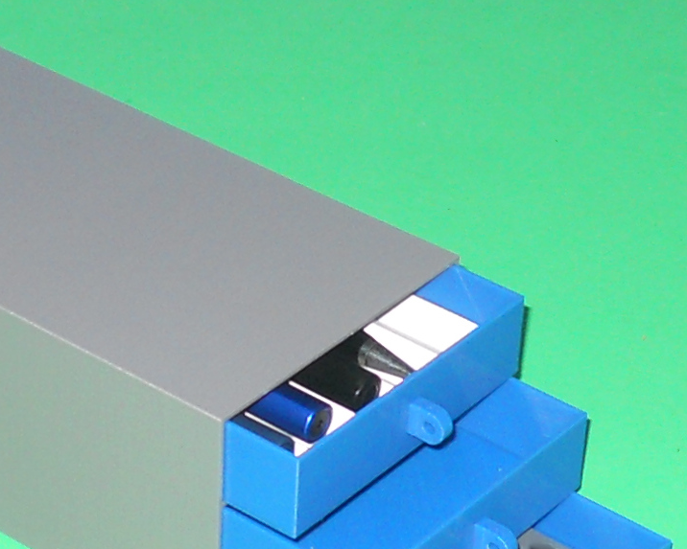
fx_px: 976
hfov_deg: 37.9
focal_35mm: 48
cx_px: 184
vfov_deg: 30.9
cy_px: 410
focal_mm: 5
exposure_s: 1/25
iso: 125
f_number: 2.7
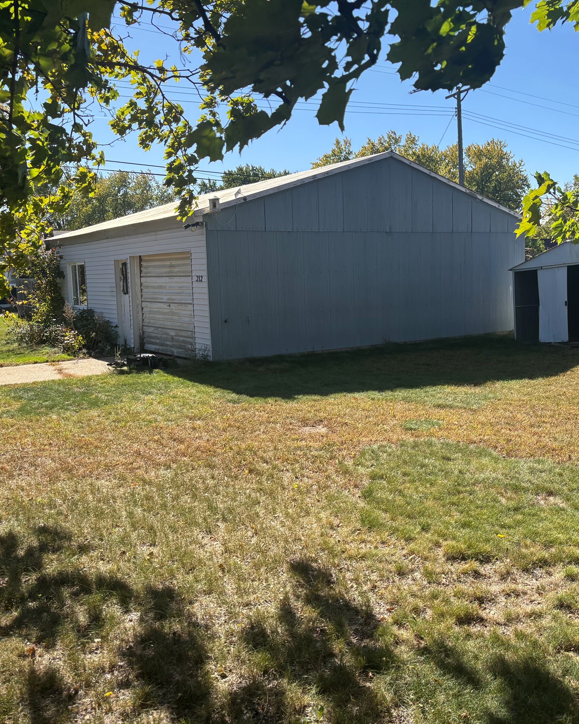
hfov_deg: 43.3
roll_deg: +1.0
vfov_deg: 52.8
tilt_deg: -7.0
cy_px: 361
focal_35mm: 34
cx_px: 312
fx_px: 728
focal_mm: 5.96
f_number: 1.6
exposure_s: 1/1590
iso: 50
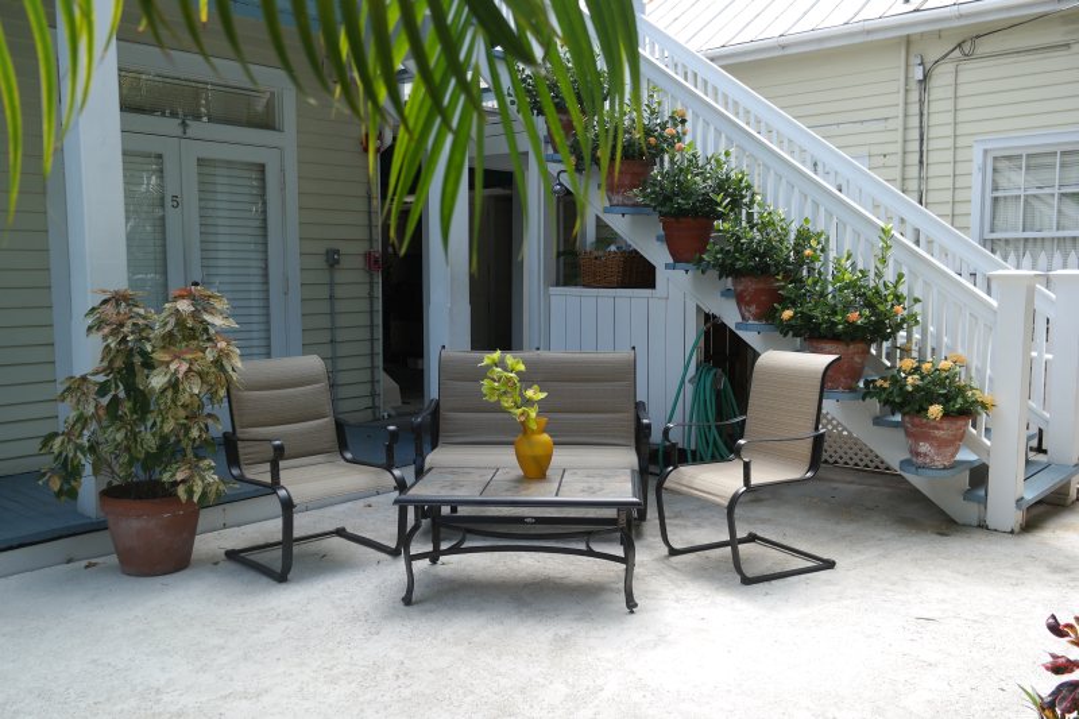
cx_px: 540
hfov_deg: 57.2
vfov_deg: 40.0
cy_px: 360
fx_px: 989
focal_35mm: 33
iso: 100
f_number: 4
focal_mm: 22
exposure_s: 1/125
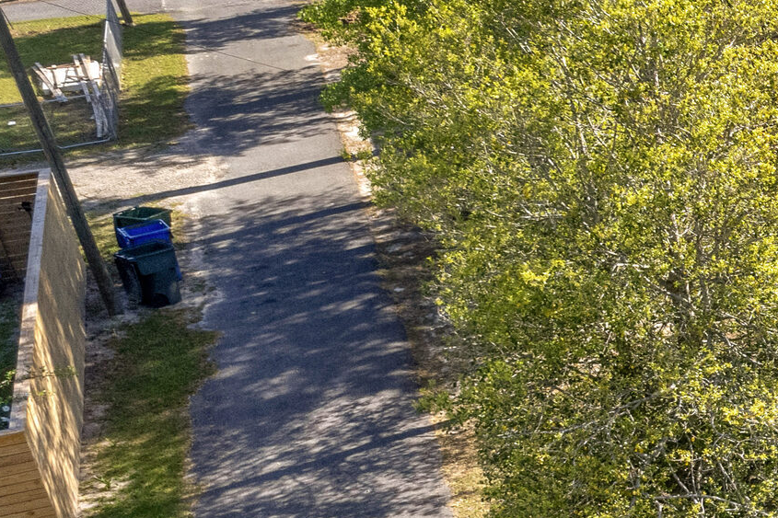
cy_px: 463
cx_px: 1381
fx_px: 1728
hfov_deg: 19.4
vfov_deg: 16.8
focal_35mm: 80
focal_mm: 8.38
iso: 120
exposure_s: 1/1000
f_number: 2.8
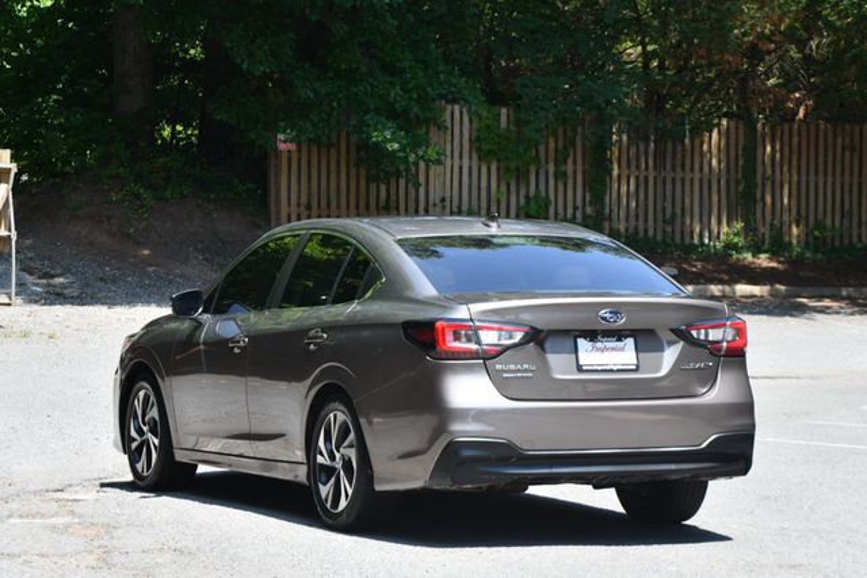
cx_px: 434
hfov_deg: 17.5
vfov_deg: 11.7
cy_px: 289
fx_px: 2818
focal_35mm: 117
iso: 200
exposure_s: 1/250
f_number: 7.1
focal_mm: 78
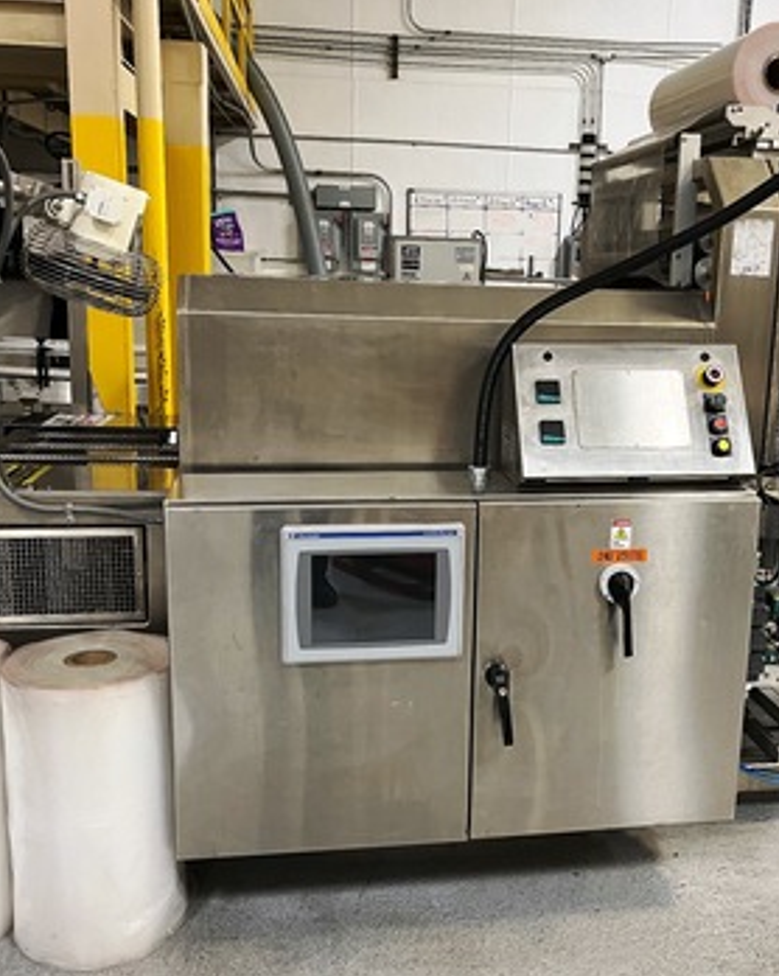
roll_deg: -1.6
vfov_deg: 51.6
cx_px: 479
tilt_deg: -11.8
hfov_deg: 41.9
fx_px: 1010
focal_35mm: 35
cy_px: 482
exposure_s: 1/60
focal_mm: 5.1
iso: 250
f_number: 1.6
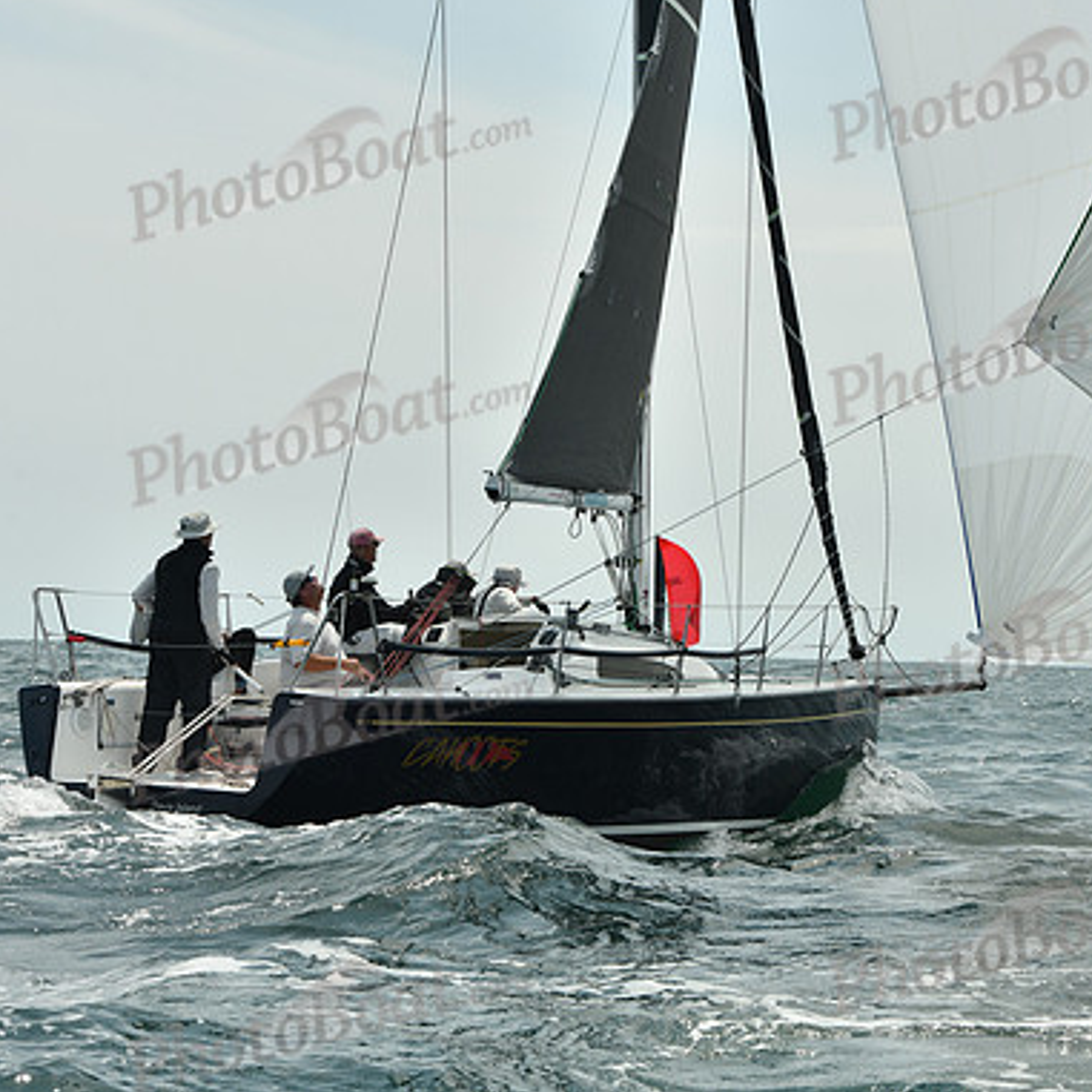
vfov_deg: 16.4
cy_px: 540
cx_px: 682
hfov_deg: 16.4
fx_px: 3783
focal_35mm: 106
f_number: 9
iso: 320
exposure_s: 1/1250
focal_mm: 82
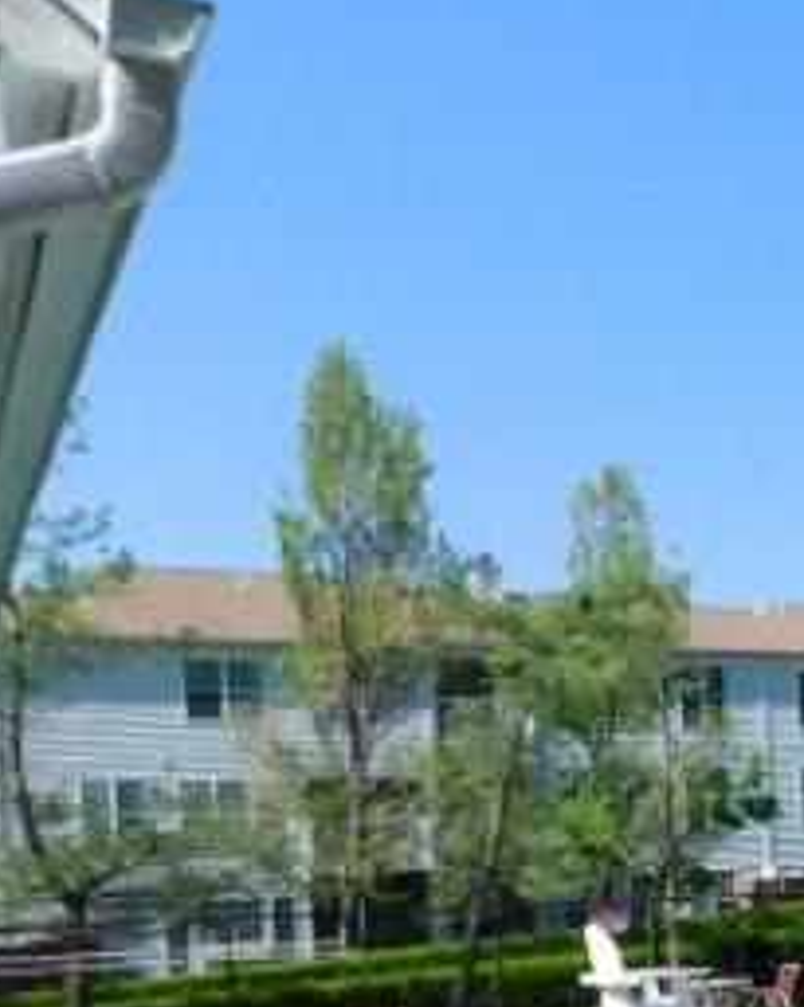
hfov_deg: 23.4
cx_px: 1098
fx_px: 1669
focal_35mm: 56
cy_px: 897
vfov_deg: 32.1
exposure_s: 1/1500
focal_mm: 4
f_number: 3
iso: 125
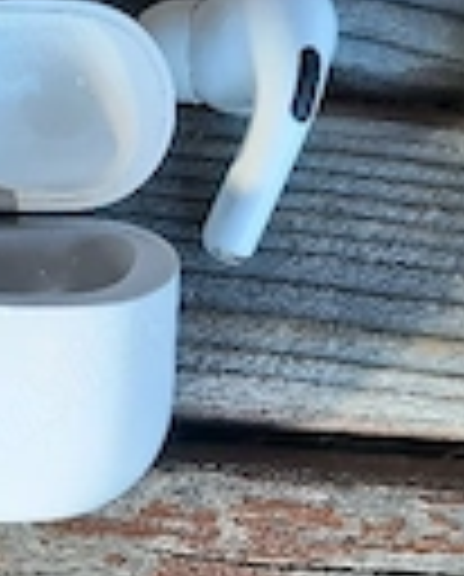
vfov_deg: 24.8
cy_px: 410
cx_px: 144
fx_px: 1300
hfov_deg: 20.2
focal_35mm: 76
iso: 40
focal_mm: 4.6
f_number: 2
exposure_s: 1/100
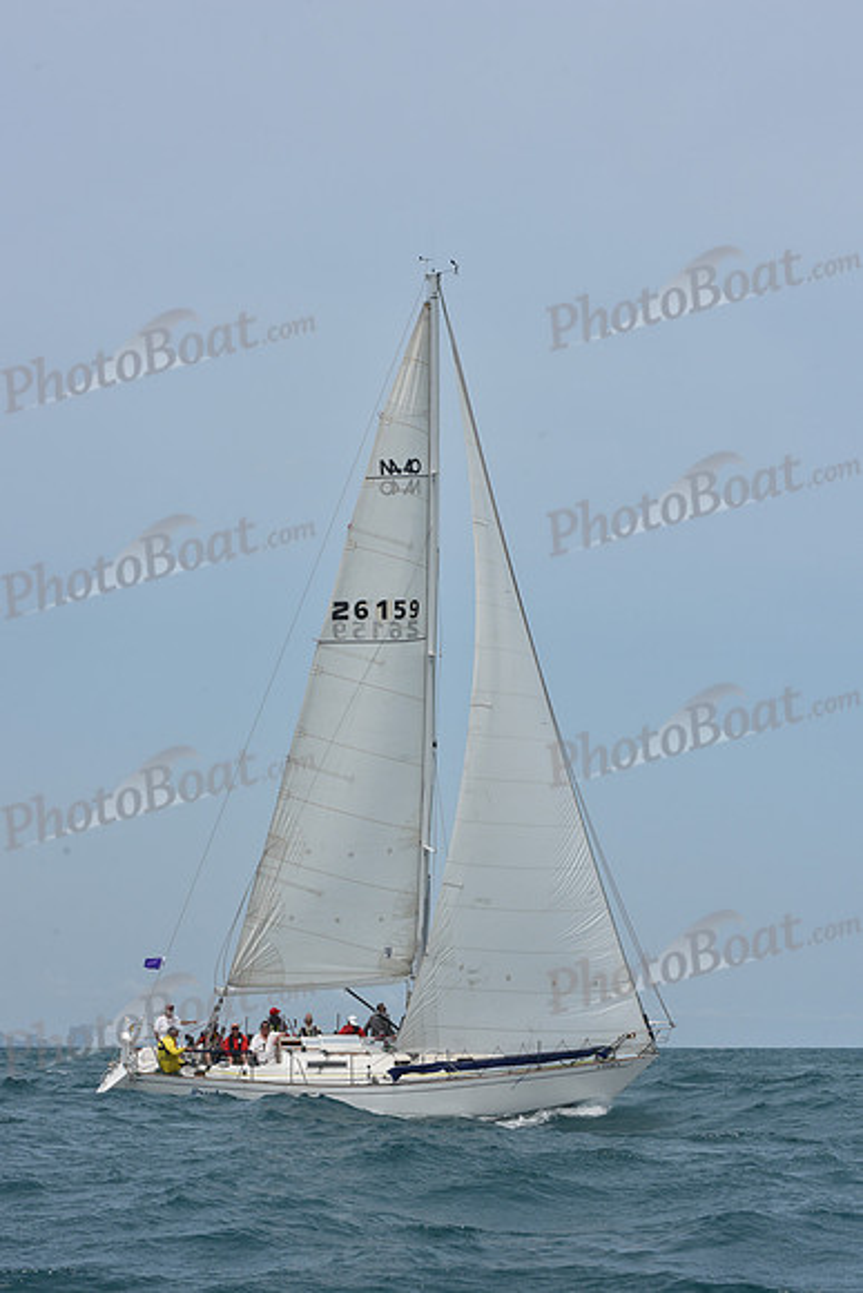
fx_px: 2515
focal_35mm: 70
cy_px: 646
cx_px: 432
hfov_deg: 19.5
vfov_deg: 28.8
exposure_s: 1/800
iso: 250
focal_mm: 70
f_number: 11
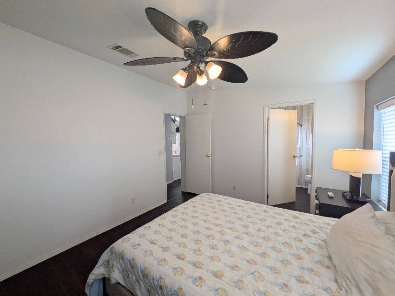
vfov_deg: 85.6
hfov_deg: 102.1
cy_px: 148
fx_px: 160
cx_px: 198
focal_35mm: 14
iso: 76
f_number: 2.2
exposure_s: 1/120
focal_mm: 1.83
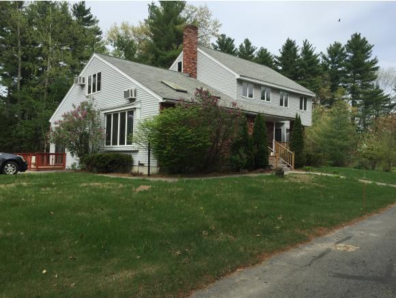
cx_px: 198
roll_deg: -0.7
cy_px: 149
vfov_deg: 48.3
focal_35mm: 29
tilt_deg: +1.4
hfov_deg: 61.6
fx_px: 332
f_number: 2.2
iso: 32
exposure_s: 1/1412
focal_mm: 4.15
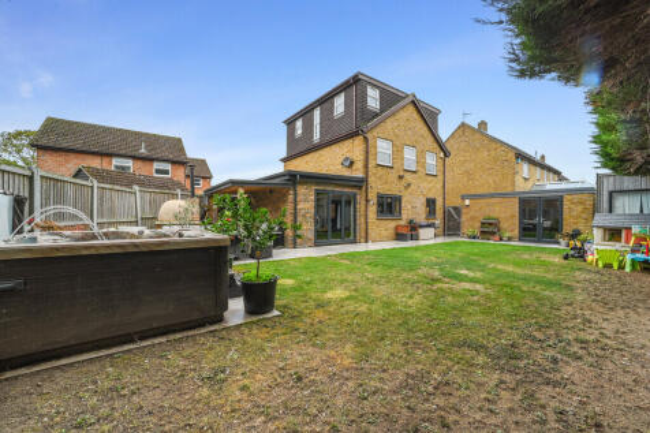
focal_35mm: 14
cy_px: 216
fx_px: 253
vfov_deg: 81.2
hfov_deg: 104.3
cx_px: 325
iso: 400
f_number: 13
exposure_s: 1/13
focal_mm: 14
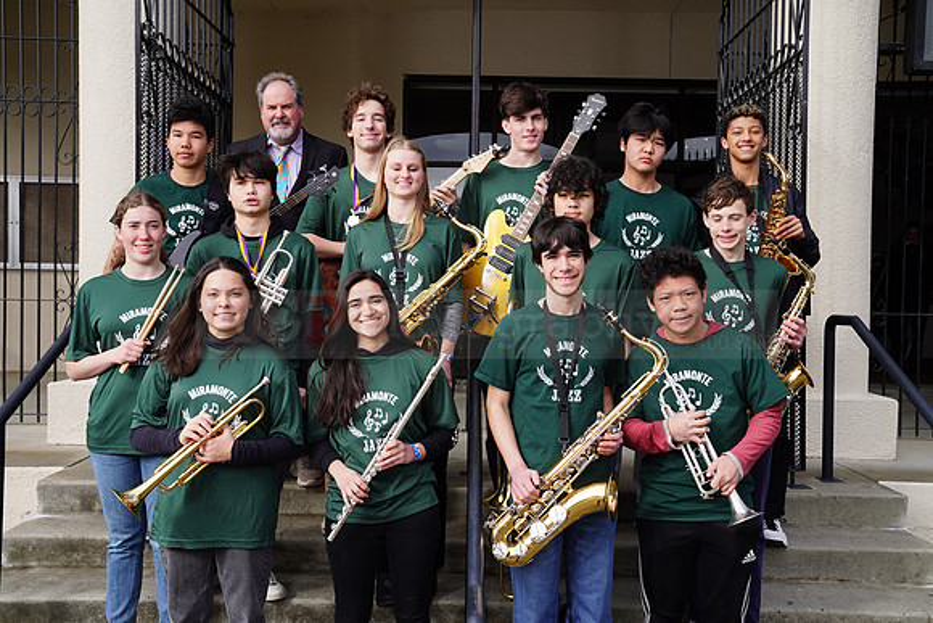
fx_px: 881
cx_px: 466
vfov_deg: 38.9
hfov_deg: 55.8
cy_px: 312
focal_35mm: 34
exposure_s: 1/200
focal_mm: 34
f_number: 7.1
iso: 100
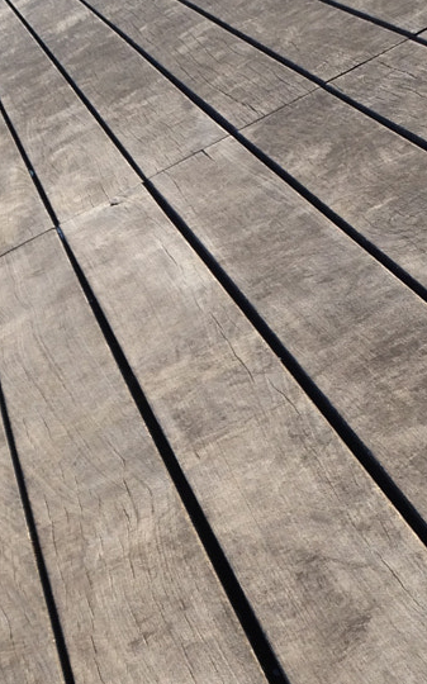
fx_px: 2050
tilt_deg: -17.2
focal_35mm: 110
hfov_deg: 11.9
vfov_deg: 18.9
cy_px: 469
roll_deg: +28.7
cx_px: 156
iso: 50
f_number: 2.4
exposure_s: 1/600
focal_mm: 4.28
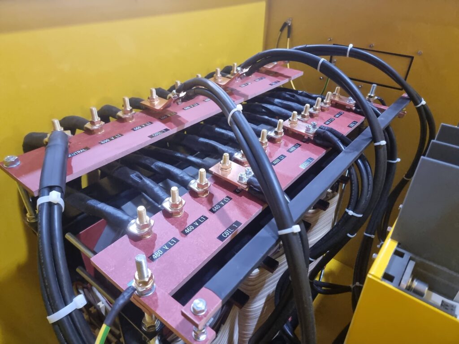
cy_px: 172
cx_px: 230
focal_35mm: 24
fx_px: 318
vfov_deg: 56.8
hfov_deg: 71.6
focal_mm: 6.7
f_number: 1.8
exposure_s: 1/50
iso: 640
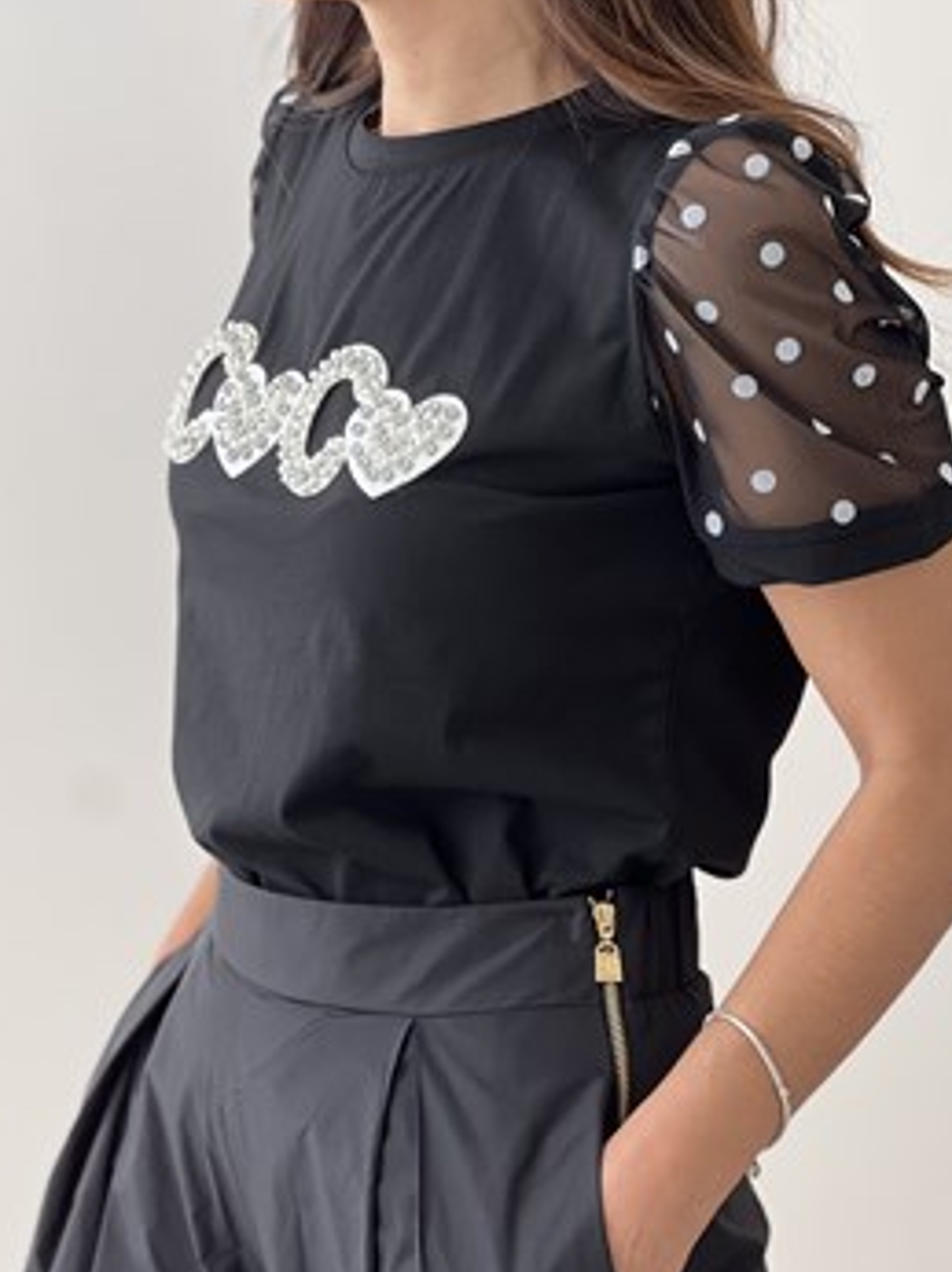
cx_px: 459
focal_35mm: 92
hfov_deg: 16.0
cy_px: 689
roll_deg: +0.9
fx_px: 3378
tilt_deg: -12.0
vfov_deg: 21.3
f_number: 2.8
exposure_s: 1/121
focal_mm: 9
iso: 80
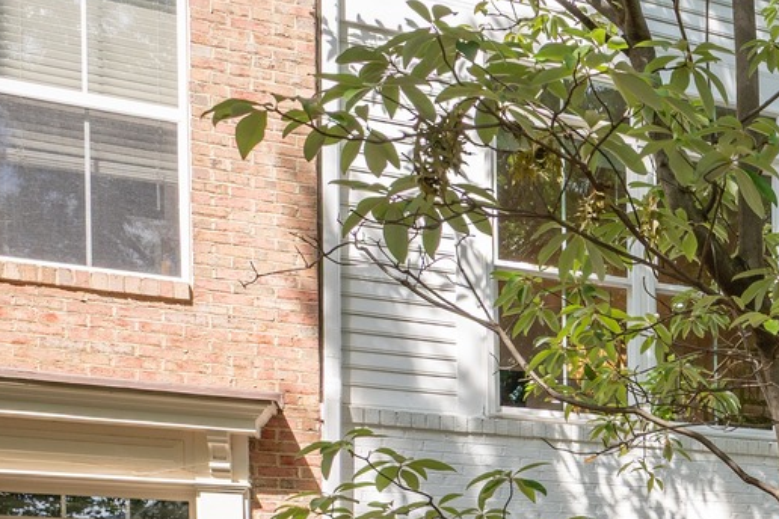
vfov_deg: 22.1
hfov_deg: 28.6
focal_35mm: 55
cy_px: 679
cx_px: 1048
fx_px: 1190
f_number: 8
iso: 320
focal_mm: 17.5
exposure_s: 1/200
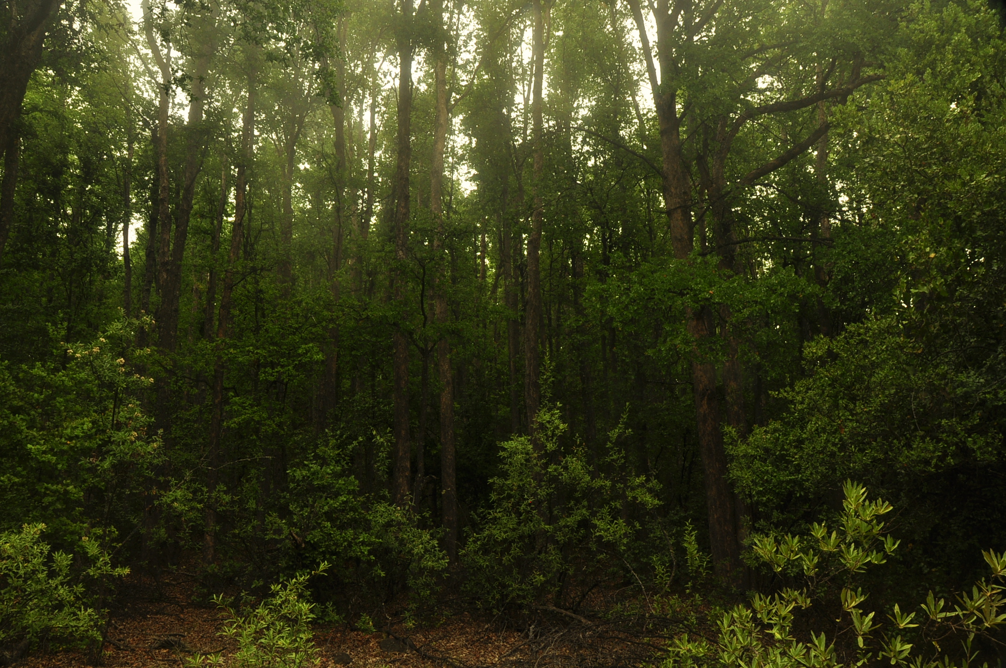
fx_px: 754
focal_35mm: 27
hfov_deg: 67.4
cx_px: 503
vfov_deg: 47.8
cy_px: 334
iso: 200
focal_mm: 18
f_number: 22
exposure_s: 1/13
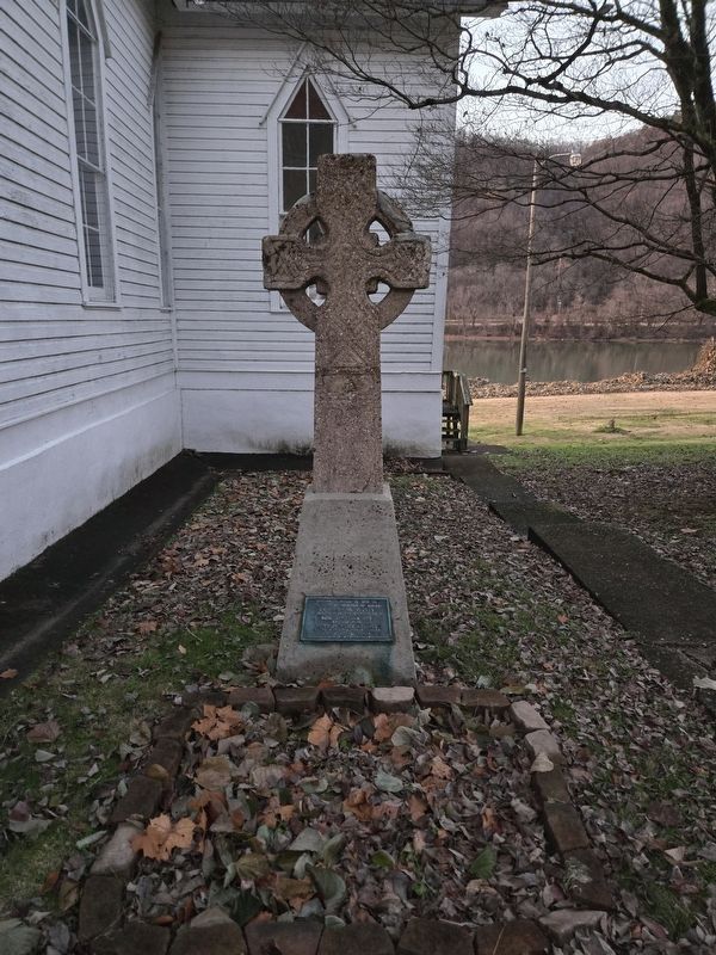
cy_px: 478
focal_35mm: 23
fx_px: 634
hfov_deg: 58.9
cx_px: 358
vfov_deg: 73.9
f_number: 1.8
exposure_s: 1/60
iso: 1600
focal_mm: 5.4
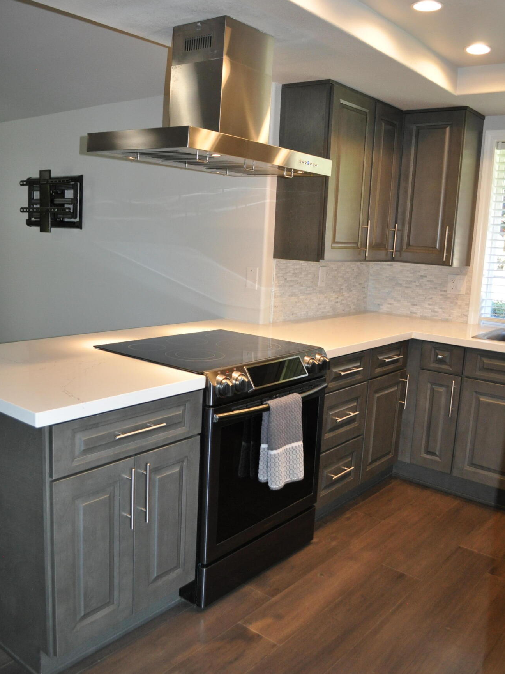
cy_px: 320
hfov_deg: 46.8
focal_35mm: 30
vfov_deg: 59.9
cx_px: 251
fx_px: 584
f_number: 3.5
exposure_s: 1/80
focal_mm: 18
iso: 800
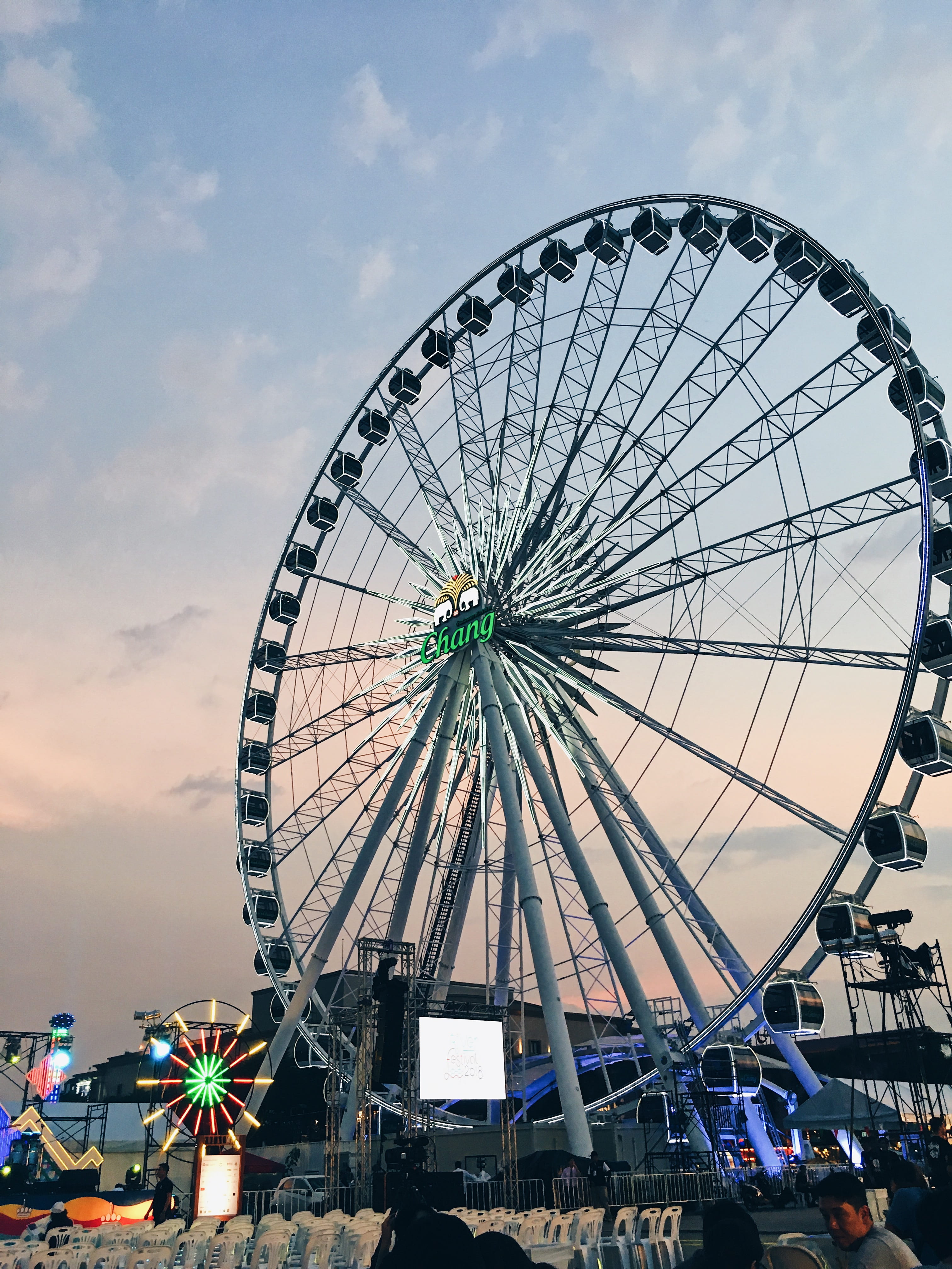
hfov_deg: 48.2
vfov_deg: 61.7
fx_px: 1063
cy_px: 634
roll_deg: +0.7
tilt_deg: +25.7
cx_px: 476
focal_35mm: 29
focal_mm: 4.15
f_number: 2.2
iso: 50
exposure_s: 1/33
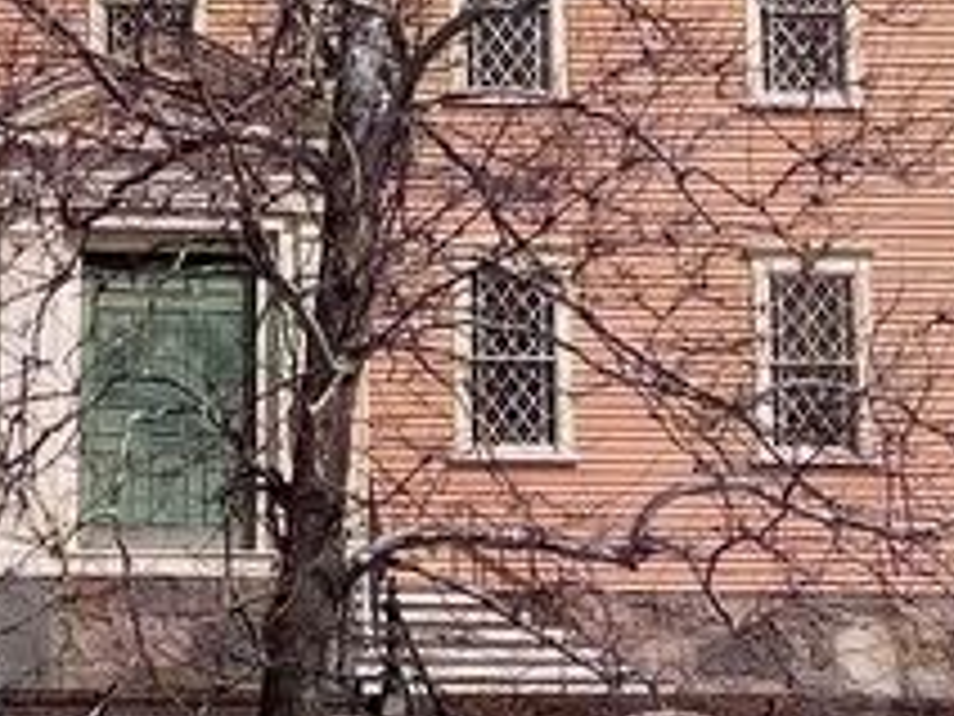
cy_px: -288
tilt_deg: +14.2
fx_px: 4988
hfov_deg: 10.9
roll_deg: +0.6
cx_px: 297
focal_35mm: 181
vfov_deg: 8.1
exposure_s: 1/6536
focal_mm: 6.76
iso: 64
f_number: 1.78
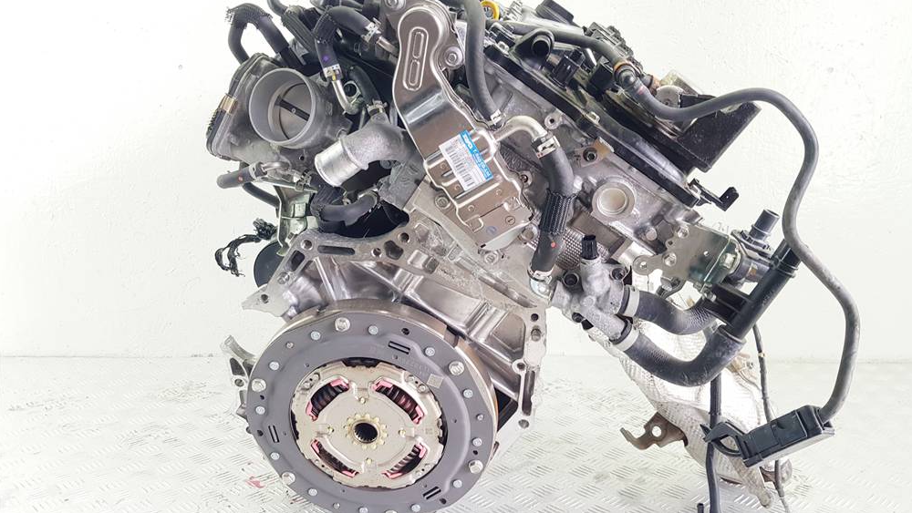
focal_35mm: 29
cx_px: 464
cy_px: 270
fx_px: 701
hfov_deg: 66.0
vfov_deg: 40.2
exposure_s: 1/100
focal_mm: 4.2
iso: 80
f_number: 1.7
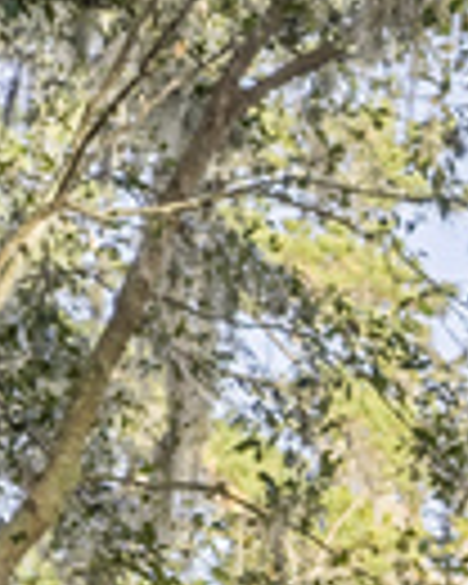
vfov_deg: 10.8
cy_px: 1186
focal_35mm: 162
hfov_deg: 7.9
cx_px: 1530
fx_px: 2805
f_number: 4.5
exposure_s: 1/100
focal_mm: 10.3
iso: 100
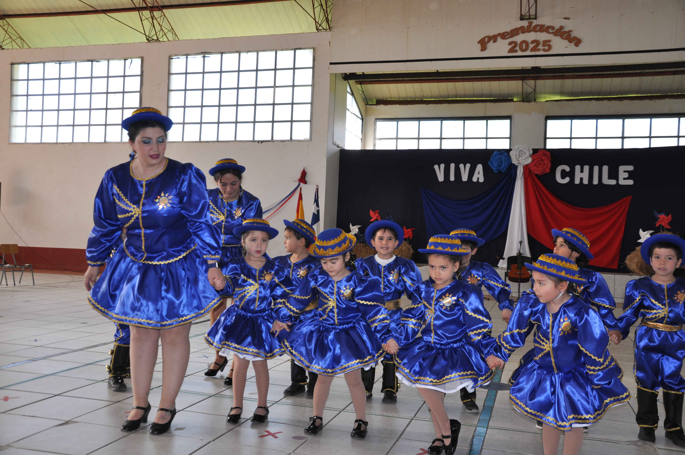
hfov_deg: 57.3
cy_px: 228
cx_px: 342
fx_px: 627
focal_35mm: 33
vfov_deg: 39.9
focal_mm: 22
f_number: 4
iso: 400
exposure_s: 1/125
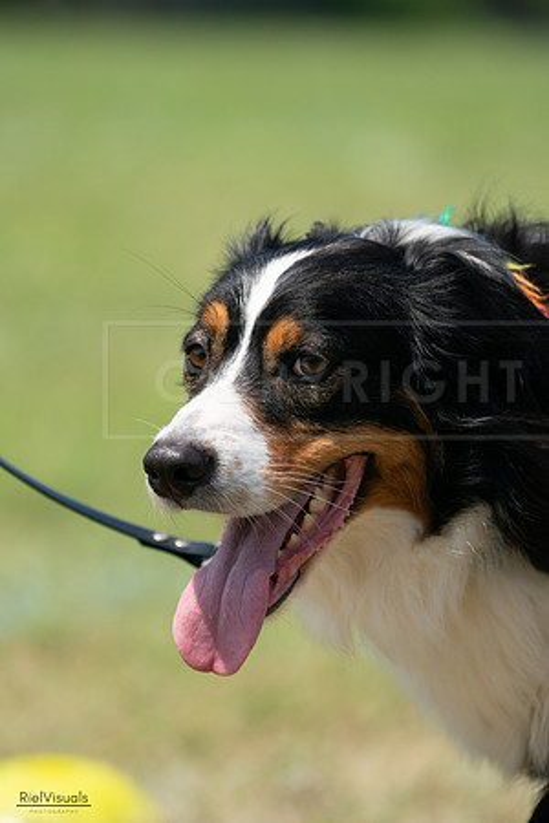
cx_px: 274
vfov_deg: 5.6
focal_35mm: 365
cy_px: 412
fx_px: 8349
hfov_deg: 3.8
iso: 1000
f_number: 6.3
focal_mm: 365
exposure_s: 1/4000
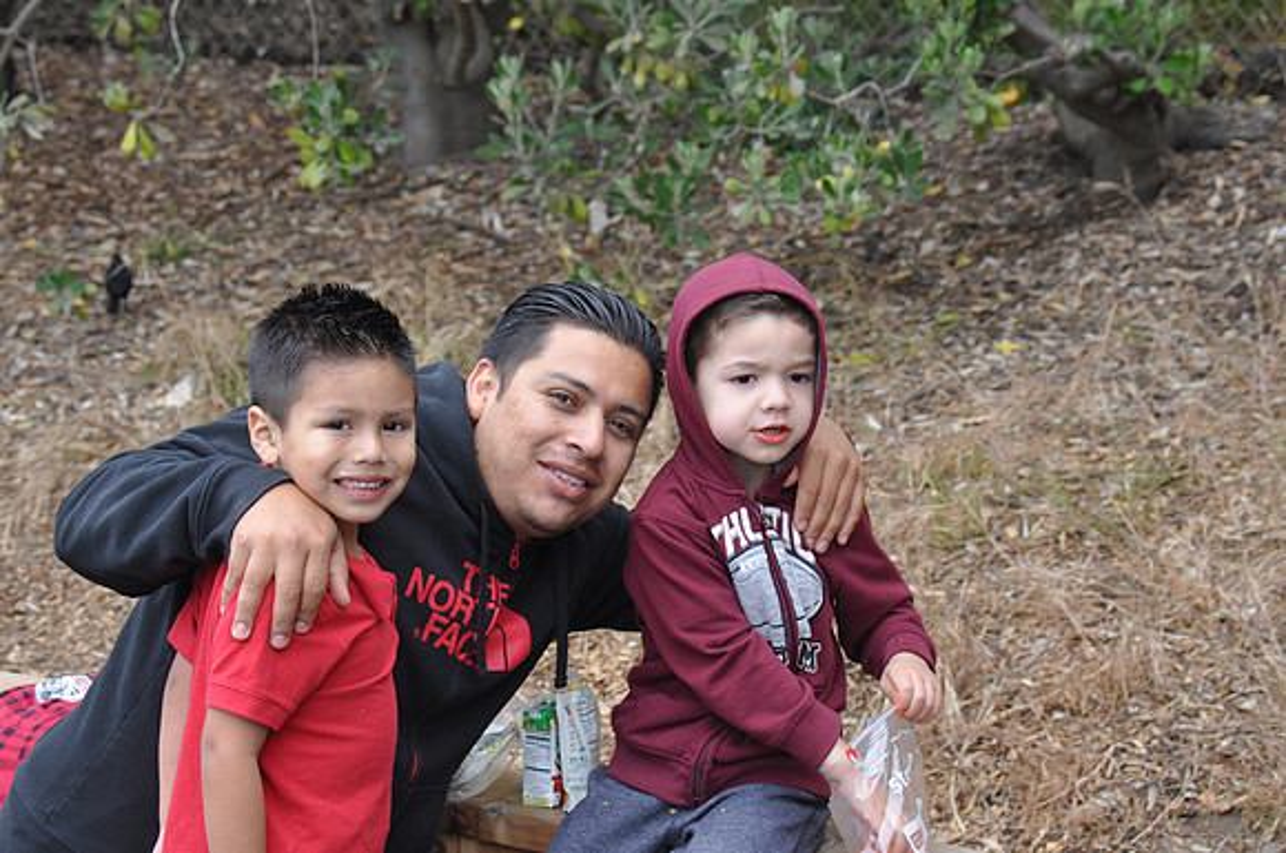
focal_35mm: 90
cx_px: 643
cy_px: 426
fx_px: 3210
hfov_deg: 22.7
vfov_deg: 15.1
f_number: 5.3
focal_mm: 60
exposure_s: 1/320
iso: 320
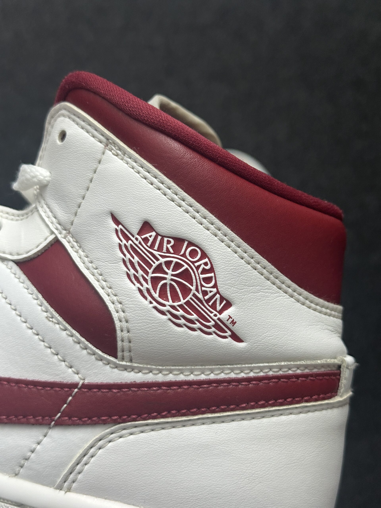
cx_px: 190
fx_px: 704
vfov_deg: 39.7
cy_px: 254
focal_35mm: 48
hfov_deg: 30.3
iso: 250
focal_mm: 6.86
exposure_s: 1/53
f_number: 1.78
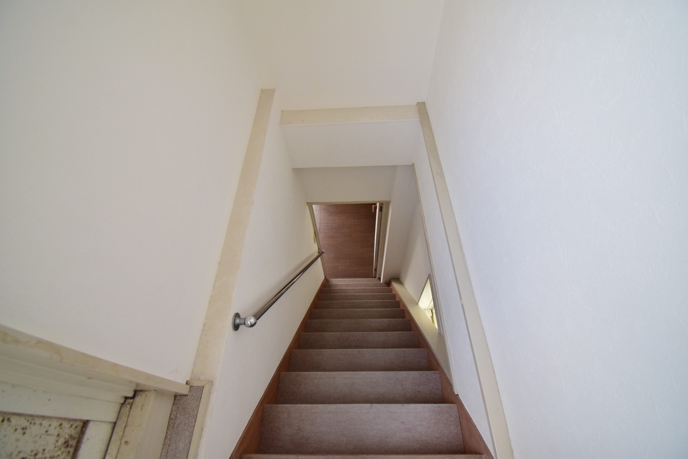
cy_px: 230
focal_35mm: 15
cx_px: 344
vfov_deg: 77.4
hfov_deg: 100.4
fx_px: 287
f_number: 5.6
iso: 1000
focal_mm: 10
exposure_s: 1/90
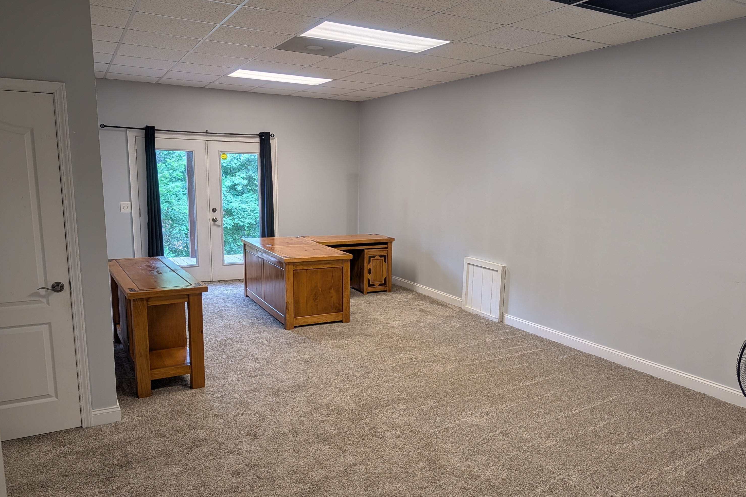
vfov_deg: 49.4
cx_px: 387
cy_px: 279
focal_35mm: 26
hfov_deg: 69.4
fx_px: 539
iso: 19
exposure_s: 1/180
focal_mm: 6.9
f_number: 1.68
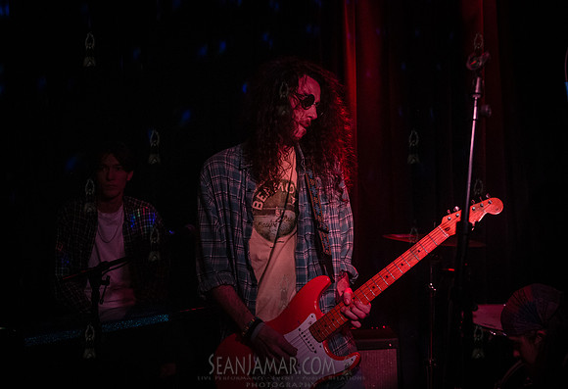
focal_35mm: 43
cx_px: 276
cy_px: 175
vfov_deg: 32.0
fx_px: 678
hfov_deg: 45.5
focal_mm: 38
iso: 10000
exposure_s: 1/500
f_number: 3.5
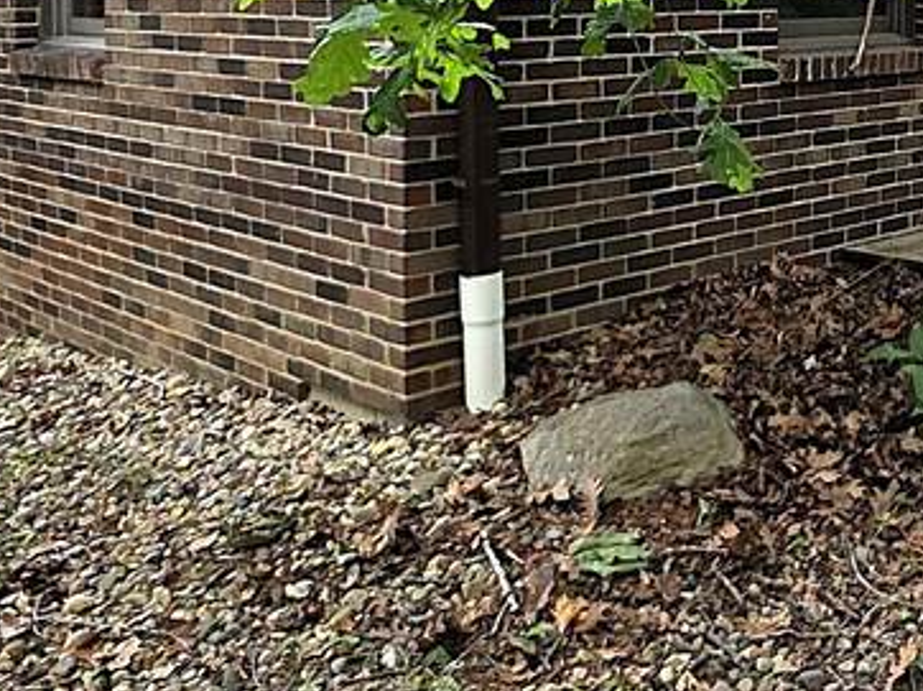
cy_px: 3
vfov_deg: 29.4
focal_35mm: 46
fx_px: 1226
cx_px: 859
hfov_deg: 38.0
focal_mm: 2.2
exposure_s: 1/120
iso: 20
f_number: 1.9
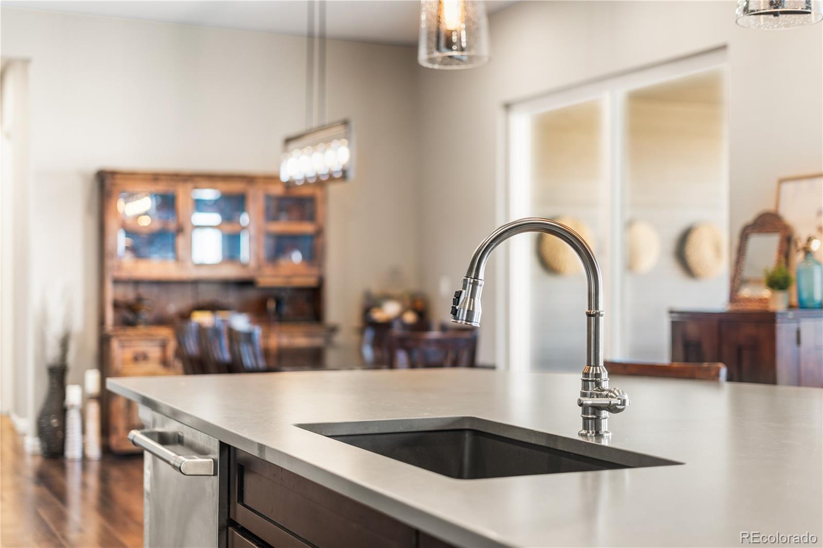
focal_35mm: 50
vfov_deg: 27.0
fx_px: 1143
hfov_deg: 39.6
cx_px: 412
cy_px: 274
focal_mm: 50
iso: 160
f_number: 1.8
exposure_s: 1/20
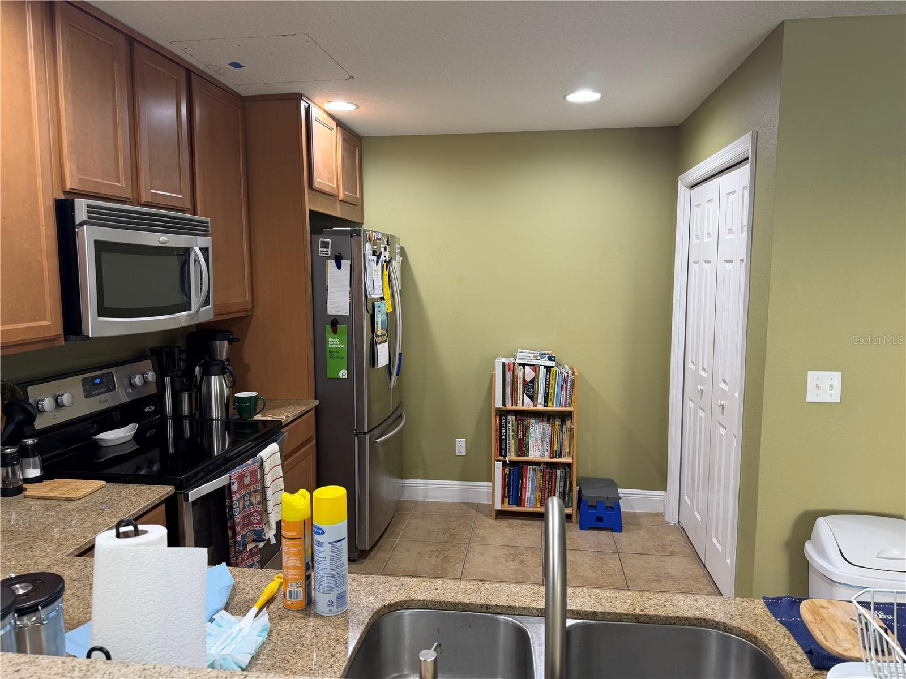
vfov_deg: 56.8
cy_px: 340
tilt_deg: -6.0
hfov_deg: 71.6
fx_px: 628
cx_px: 453
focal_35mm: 24
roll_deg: +0.6
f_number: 1.78
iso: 125
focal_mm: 6.76
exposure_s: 1/60
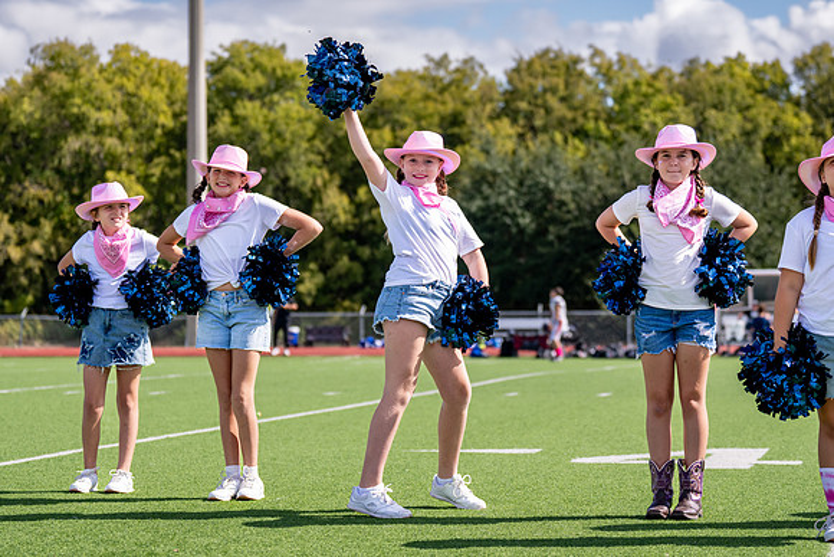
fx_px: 2364
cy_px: 262
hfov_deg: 20.0
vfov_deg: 13.4
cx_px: 415
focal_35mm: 102
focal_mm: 70
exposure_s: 1/4000
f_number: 2.8
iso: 250
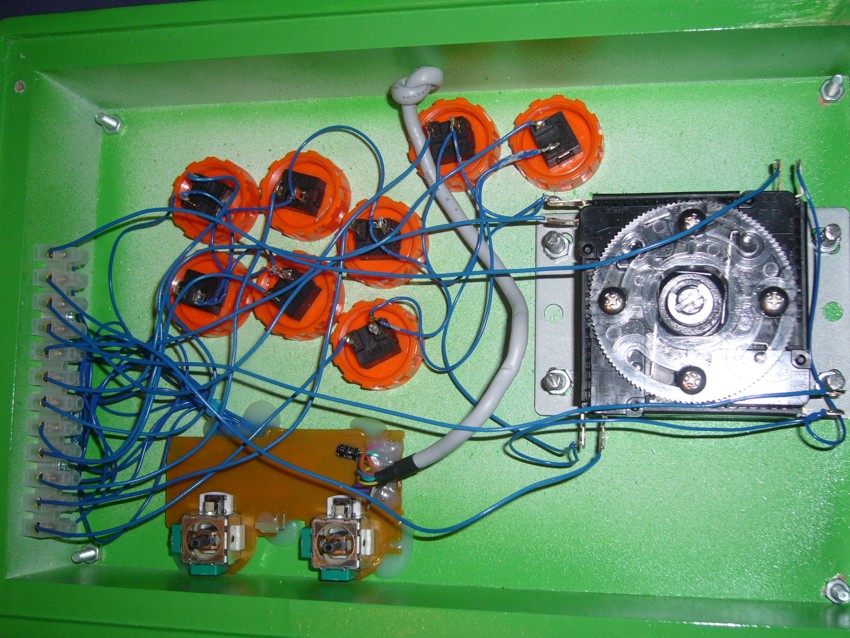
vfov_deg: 32.2
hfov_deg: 42.1
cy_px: 319
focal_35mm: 45
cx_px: 425
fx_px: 1105
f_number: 3.2
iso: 100
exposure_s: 1/30
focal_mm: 7.5
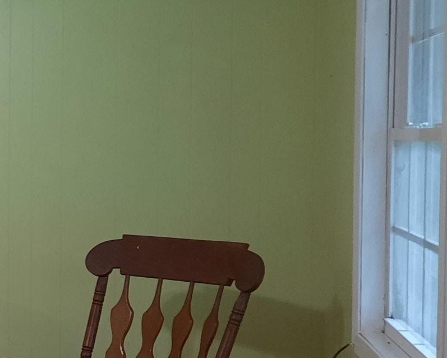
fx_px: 1244
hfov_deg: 16.7
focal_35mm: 94
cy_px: 180
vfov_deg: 16.4
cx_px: -372
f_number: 2
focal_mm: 4.6
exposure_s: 1/60
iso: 320
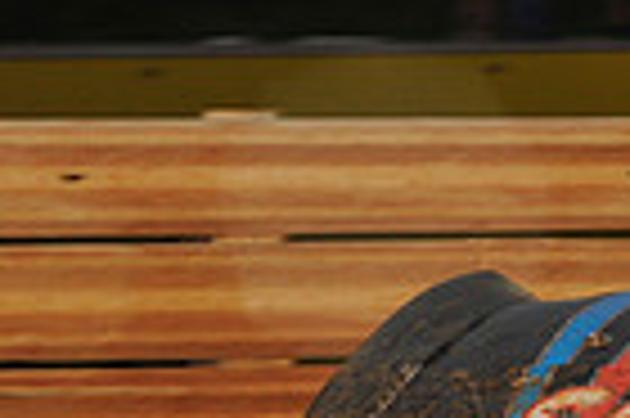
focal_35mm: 643
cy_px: 310
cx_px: 1125
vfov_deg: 2.1
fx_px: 11239
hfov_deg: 3.2
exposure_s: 1/320
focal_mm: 155
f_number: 6.3
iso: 800
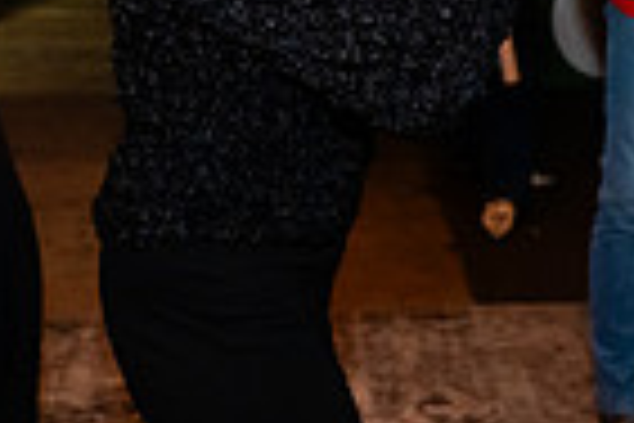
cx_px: 306
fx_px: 1761
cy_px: -137
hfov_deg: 20.4
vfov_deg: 13.2
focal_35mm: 100
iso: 3200
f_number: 2.8
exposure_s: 1/100
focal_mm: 24
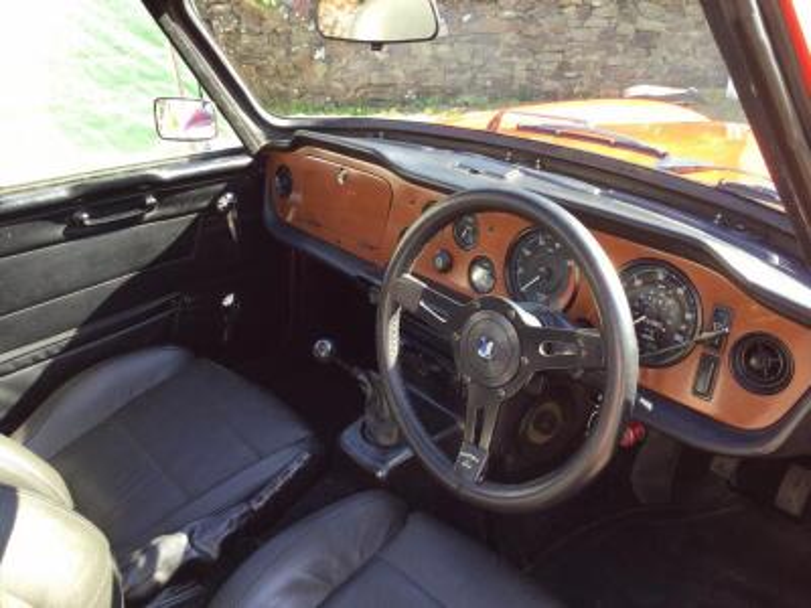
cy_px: 304
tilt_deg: -22.8
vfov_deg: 45.4
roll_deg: -2.1
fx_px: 726
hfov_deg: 58.4
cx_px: 406
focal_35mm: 31
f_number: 2.4
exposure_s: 1/50
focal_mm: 3.3
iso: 25
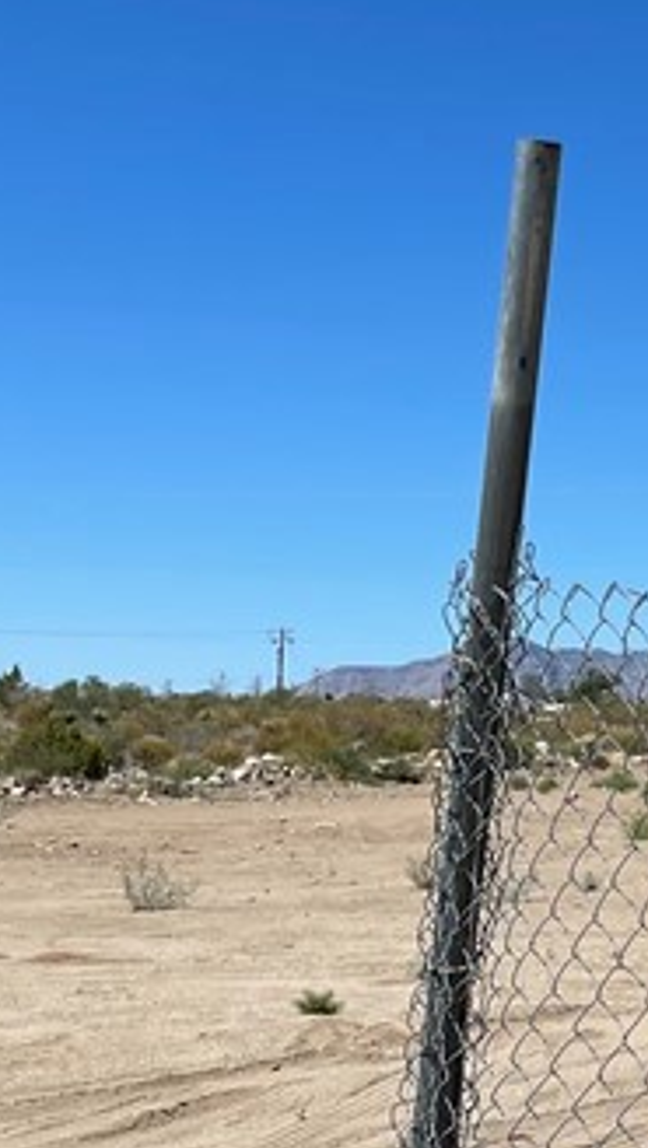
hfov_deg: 13.8
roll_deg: -2.0
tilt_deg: +6.4
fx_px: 2591
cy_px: 469
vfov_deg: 25.0
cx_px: 816
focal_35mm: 85
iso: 32
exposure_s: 1/5376
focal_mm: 5.1
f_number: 1.6
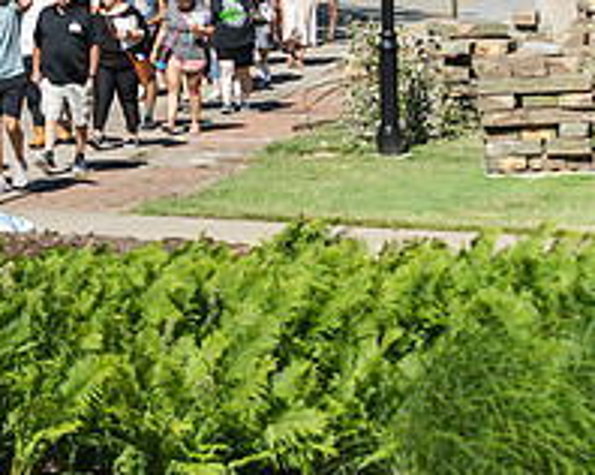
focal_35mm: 253
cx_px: 33
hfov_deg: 7.6
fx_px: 4451
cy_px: 5
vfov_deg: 6.1
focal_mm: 92
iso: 100
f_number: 4
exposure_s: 1/640
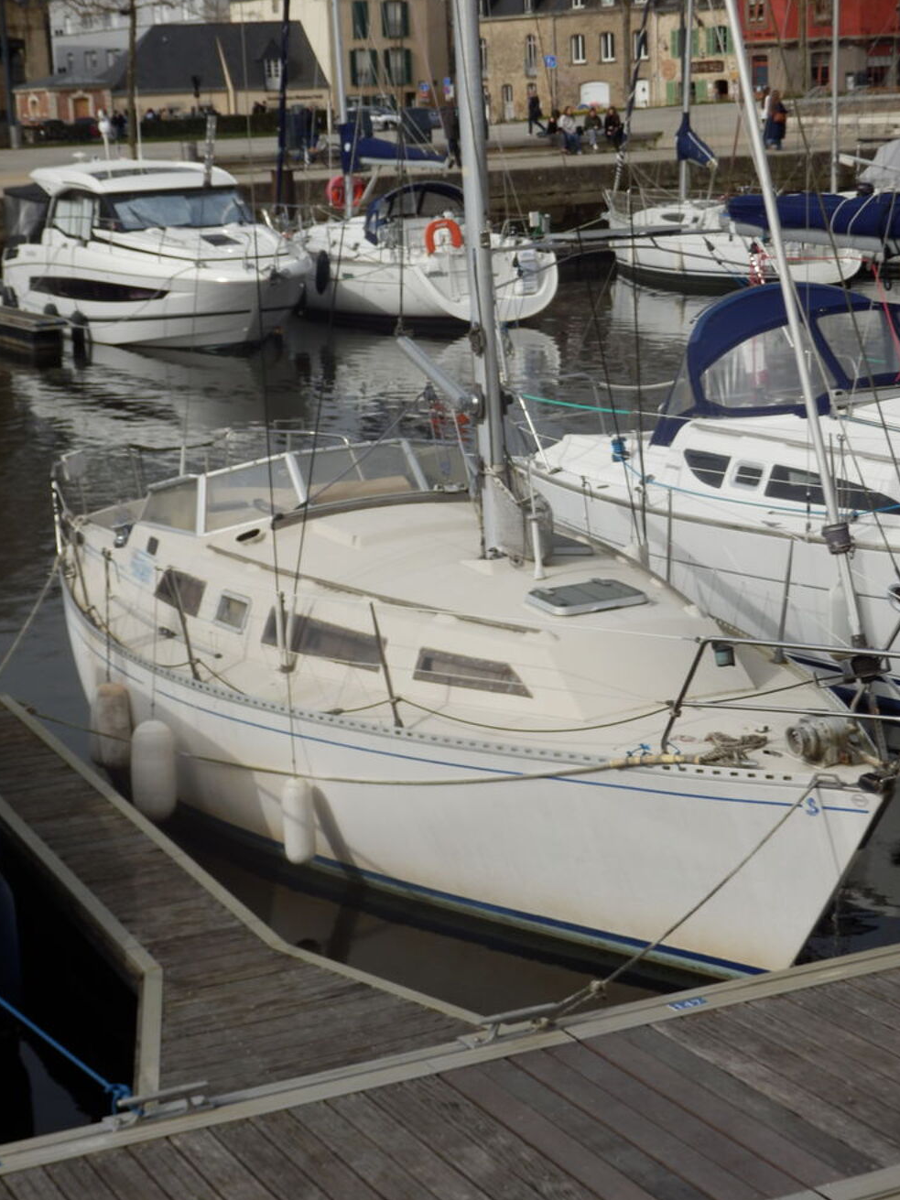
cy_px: 599
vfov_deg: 31.7
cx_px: 453
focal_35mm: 61
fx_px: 2115
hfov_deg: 24.0
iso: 80
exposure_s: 1/160
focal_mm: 10.8
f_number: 12
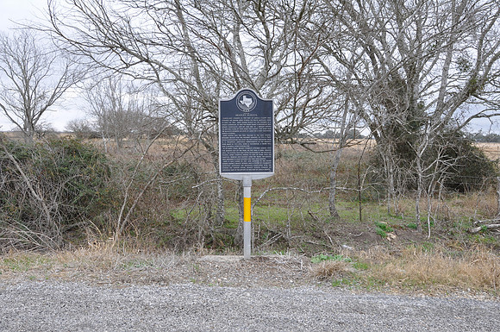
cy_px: 166
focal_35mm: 27
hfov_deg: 67.5
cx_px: 250
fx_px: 374
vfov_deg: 47.8
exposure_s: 1/80
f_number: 9
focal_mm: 18
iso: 200
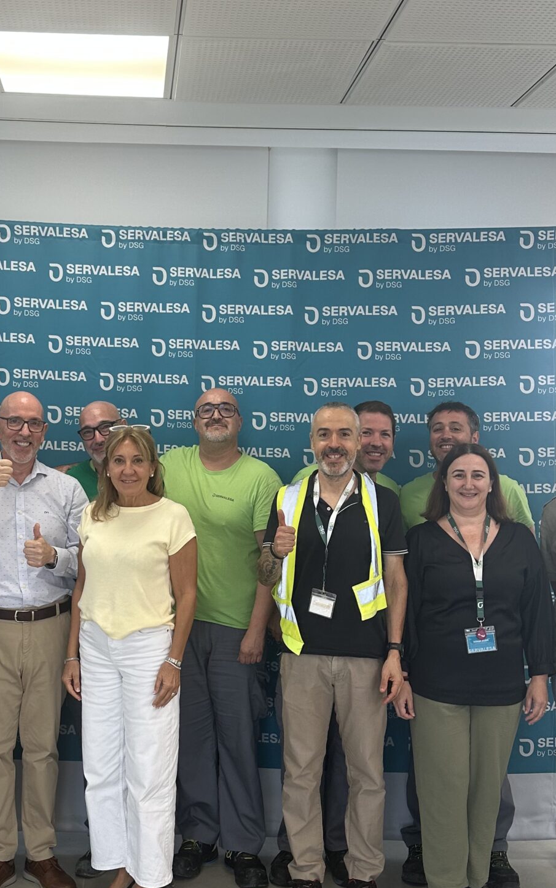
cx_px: 162
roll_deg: -1.6
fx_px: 1090
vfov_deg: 44.4
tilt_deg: +1.0
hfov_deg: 28.3
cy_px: 451
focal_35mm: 45
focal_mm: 6.86
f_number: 1.78
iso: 64
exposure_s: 1/100
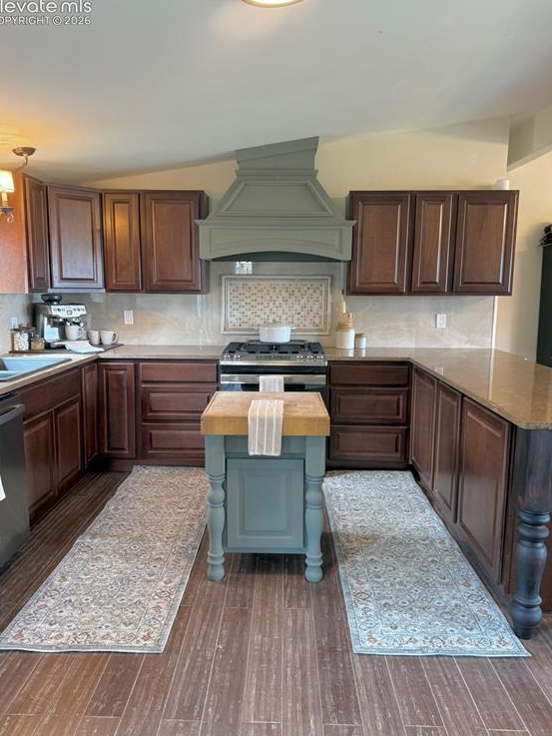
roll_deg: -0.3
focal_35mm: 25
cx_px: 270
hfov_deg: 54.9
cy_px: 359
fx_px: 531
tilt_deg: -7.4
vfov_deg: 69.4
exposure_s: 1/60
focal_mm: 6.76
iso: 125
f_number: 1.78
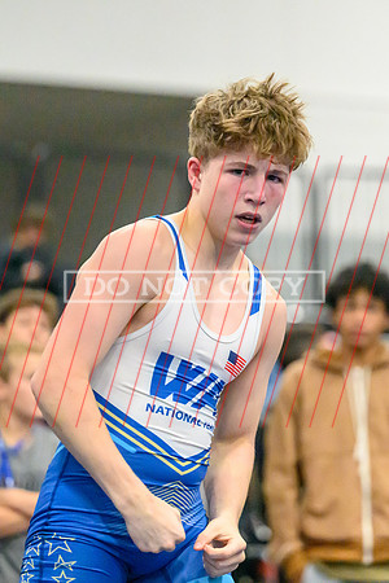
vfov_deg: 10.1
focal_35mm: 205
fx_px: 3315
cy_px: 292
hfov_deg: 6.7
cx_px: 186
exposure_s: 1/800
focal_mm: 135
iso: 25600
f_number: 2.8
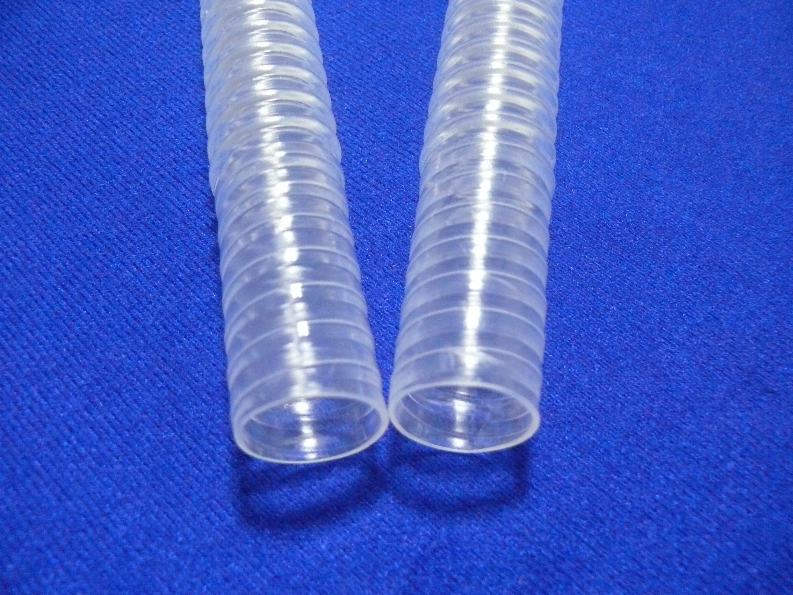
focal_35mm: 36
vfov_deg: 39.7
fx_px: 825
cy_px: 296
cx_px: 389
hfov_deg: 51.3
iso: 800
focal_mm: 7.4
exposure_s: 1/100
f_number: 2.8
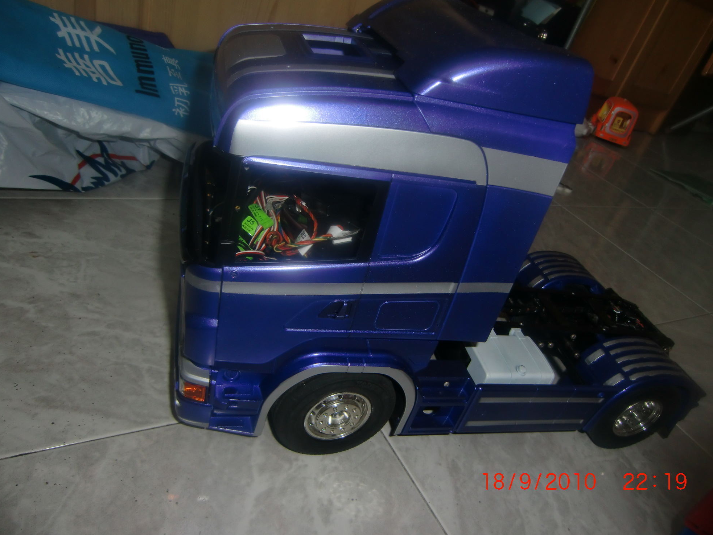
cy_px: 260
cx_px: 362
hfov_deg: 69.4
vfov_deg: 54.9
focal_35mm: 25
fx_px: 515
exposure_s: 1/60
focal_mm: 4.3
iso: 64
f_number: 3.2
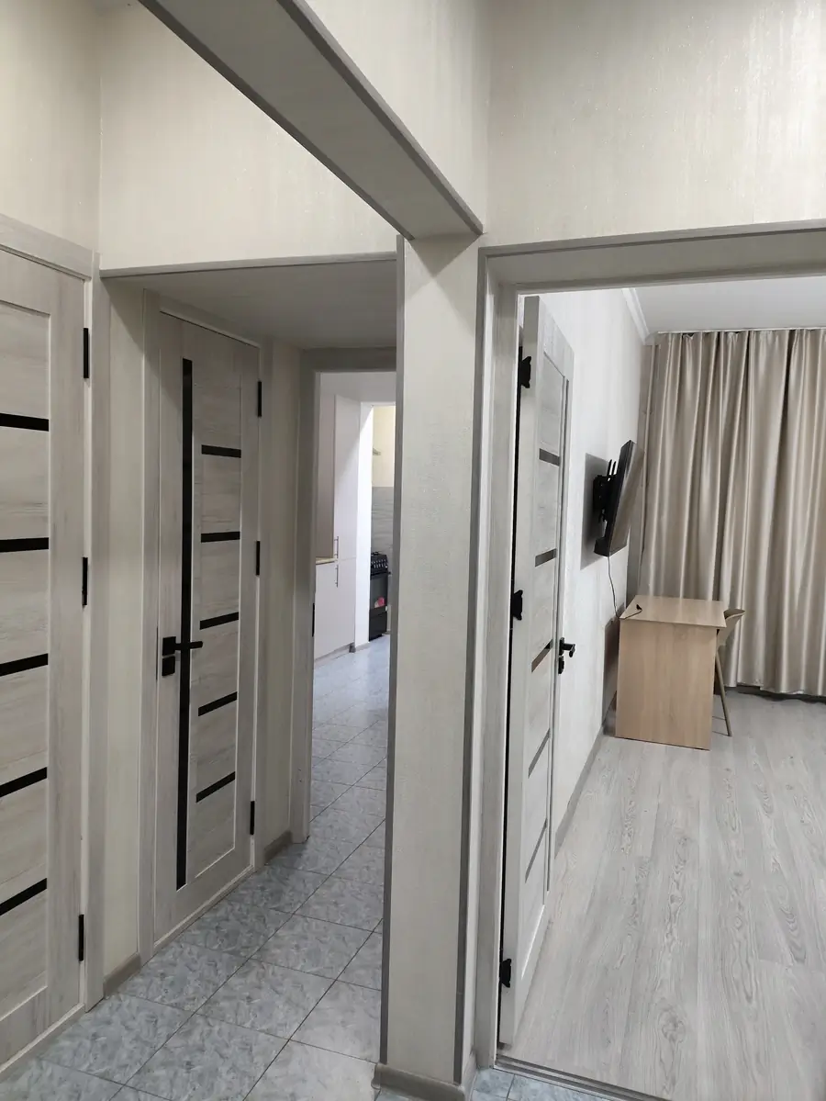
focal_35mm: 25
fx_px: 795
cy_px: 550
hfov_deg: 54.9
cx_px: 413
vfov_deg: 69.4
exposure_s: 1/33.3
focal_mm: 4.71
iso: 400
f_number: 1.79
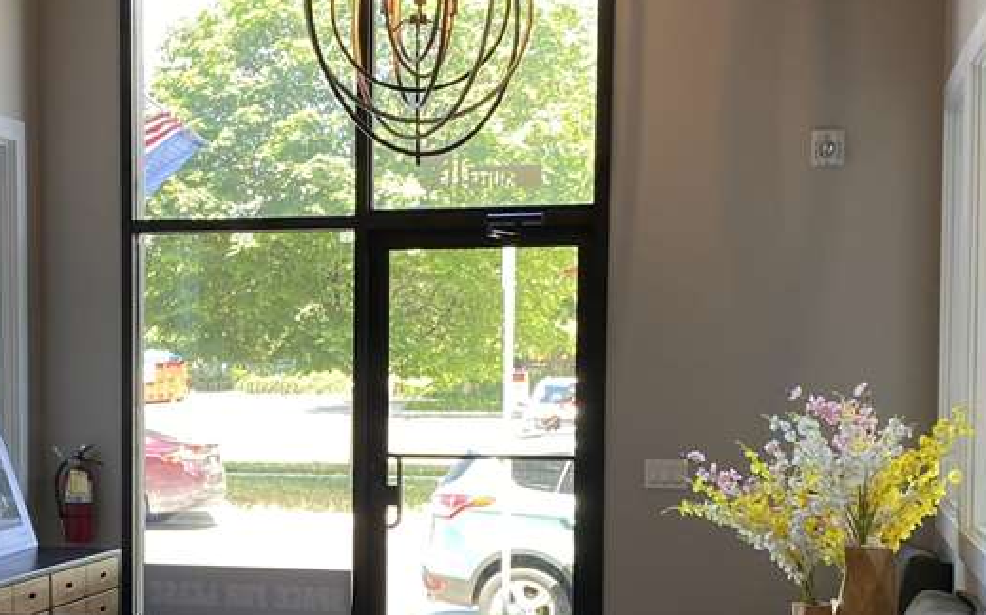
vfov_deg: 19.0
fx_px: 1827
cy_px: 444
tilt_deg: -3.3
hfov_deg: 29.9
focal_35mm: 68
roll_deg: -0.3
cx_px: 283
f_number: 1.8
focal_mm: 4.25
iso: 80
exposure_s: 1/120
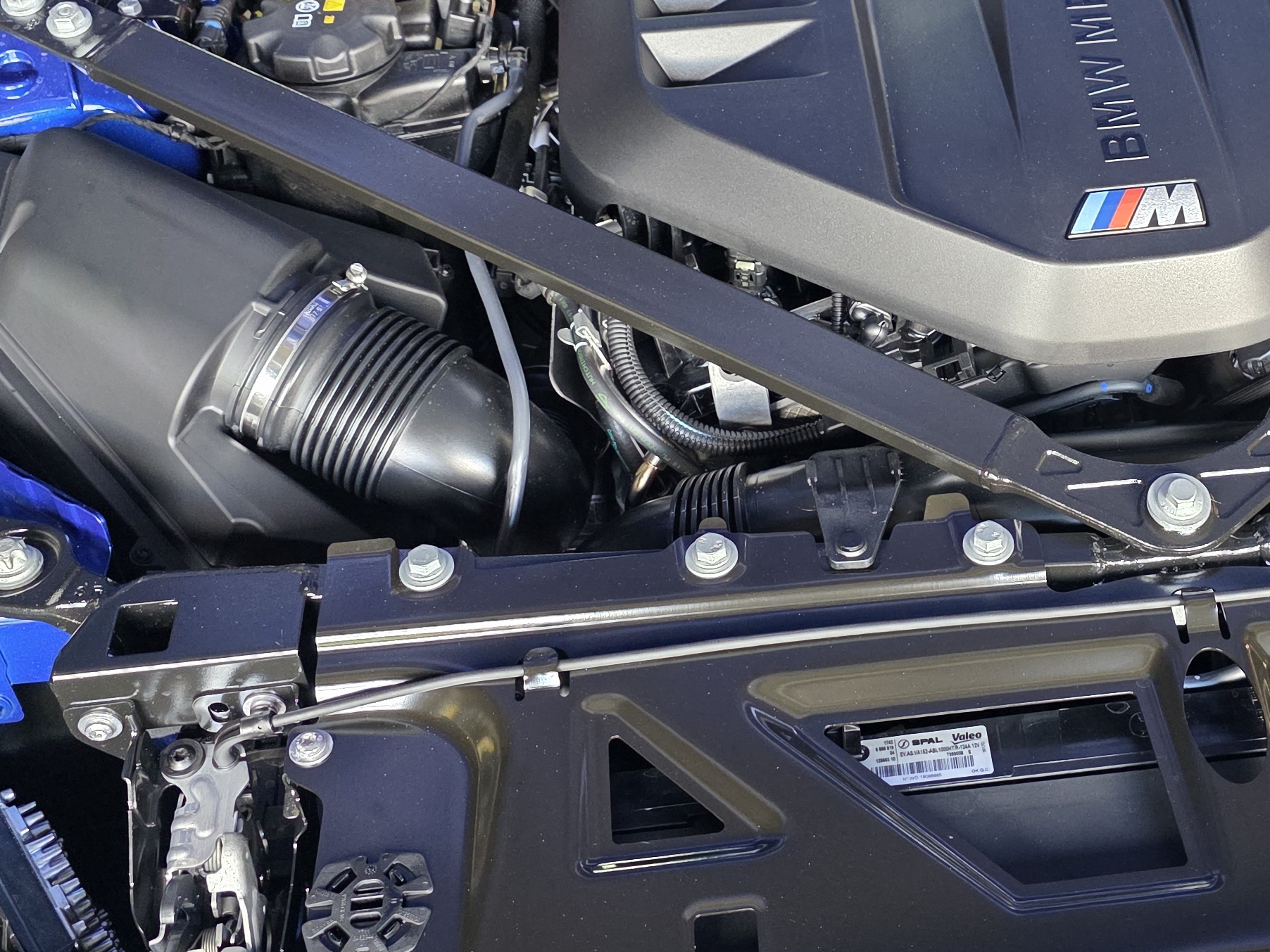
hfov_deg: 36.2
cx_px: 1017
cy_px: 322
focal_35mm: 51
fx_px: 1871
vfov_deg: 28.4
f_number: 1.7
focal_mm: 6.3
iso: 320
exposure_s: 1/61
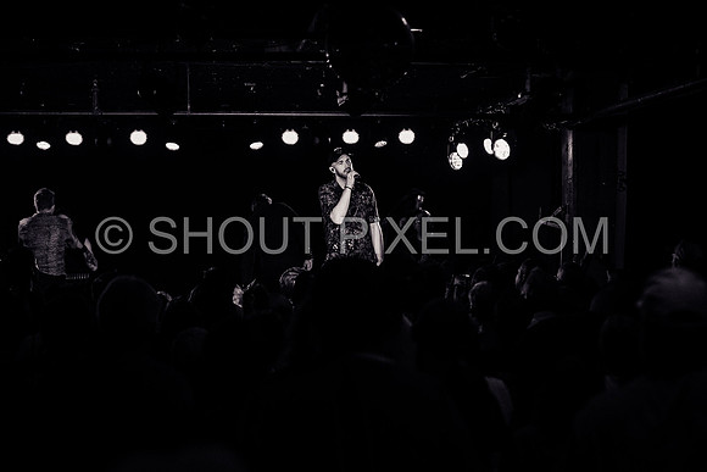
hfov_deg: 24.0
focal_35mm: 85
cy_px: 236
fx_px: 1666
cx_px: 354
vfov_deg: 16.1
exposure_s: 1/250
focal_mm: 83
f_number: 3.5
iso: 640
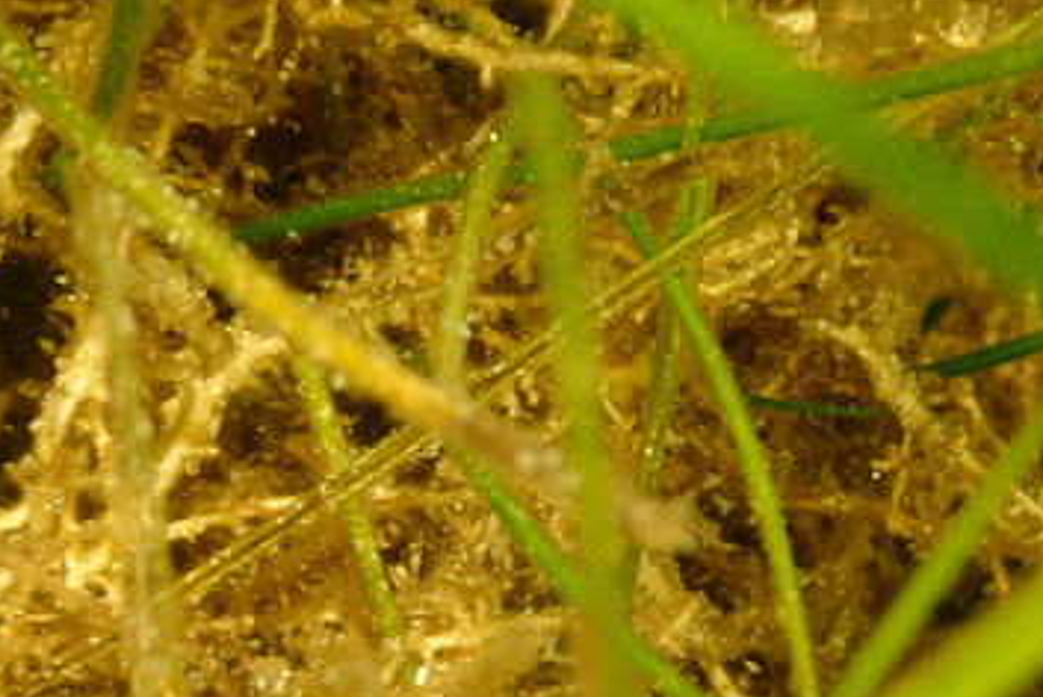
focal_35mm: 99
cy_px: 477
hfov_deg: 20.6
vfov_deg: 13.8
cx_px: 402
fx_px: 2871
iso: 200
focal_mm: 10.35
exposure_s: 1/80
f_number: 3.5
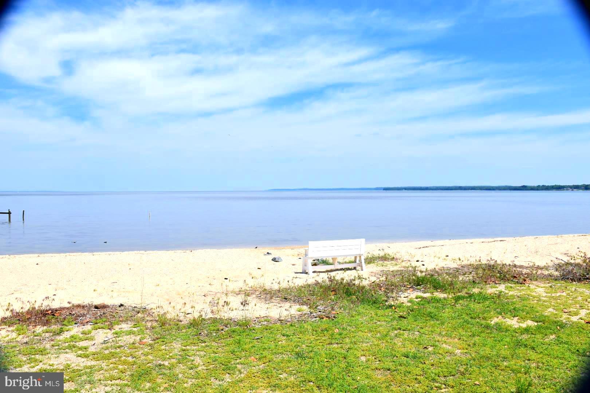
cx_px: 295
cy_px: 196
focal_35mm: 33
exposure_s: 1/400
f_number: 10
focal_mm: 22
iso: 200
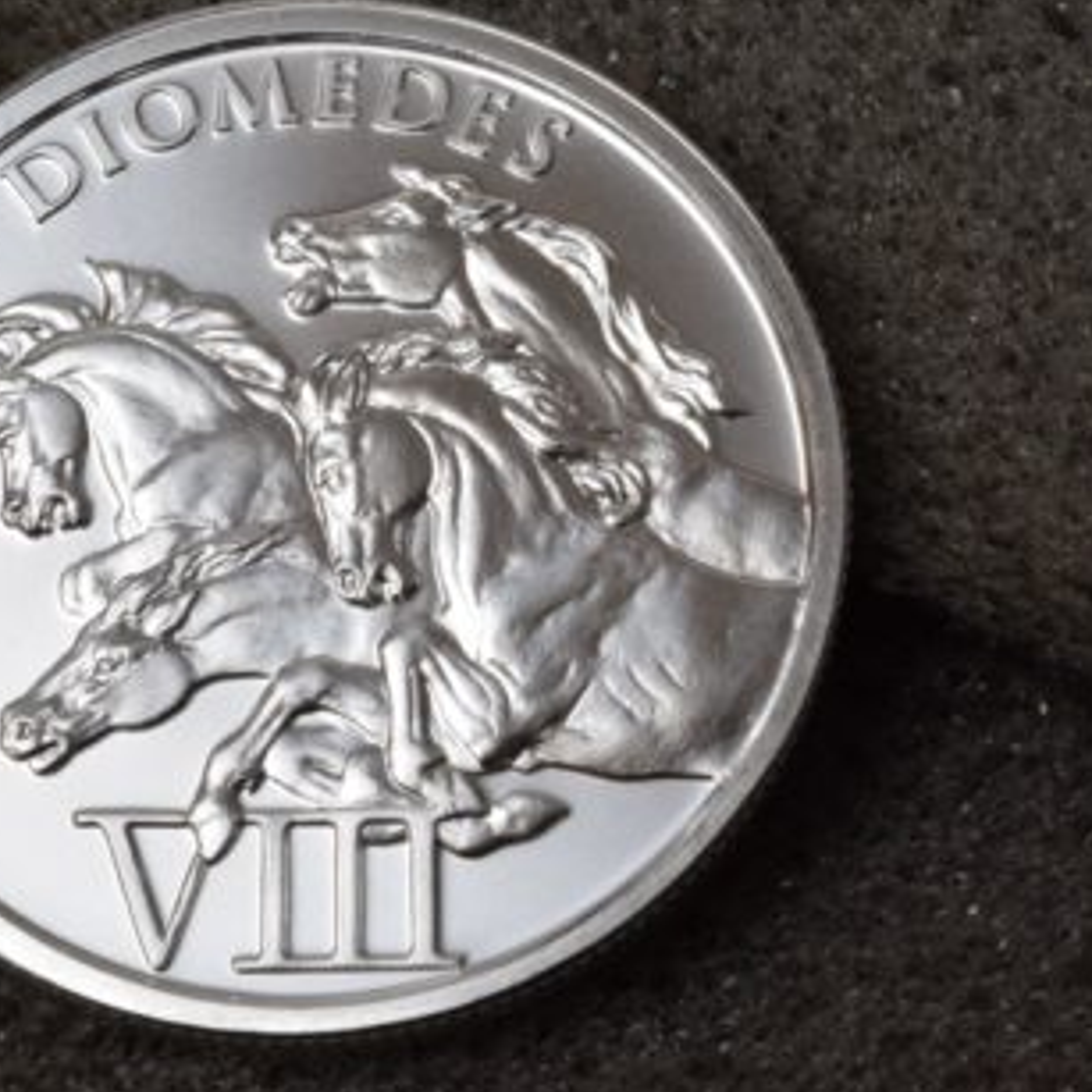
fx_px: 4883
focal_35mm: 137
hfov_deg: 12.7
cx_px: 270
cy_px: 516
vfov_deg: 12.8
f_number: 22
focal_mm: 55
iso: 640
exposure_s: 1/13
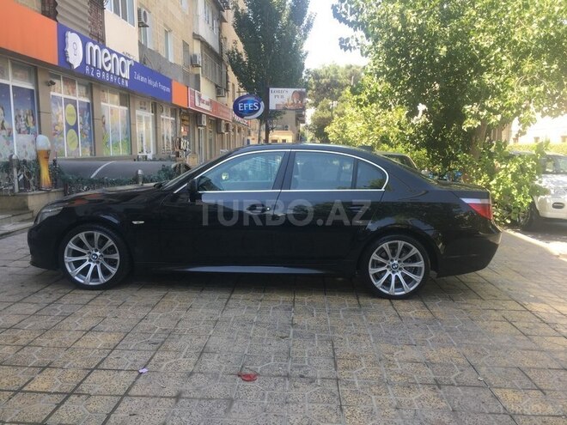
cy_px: 212
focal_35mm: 29
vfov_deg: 48.2
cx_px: 284
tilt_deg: -8.2
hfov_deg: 61.7
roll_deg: -1.6
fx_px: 475
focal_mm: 4.15
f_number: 2.2
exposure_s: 1/273
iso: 32
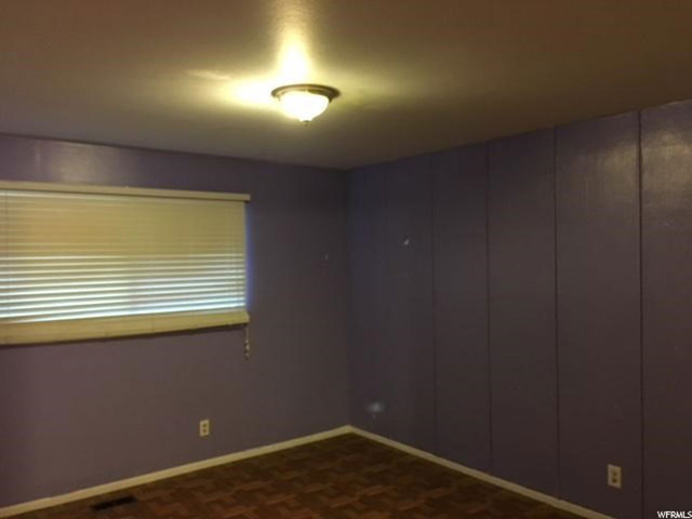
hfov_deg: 61.7
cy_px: 260
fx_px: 580
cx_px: 346
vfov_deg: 48.2
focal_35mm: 29
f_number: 2.2
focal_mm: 4.15
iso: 250
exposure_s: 1/15
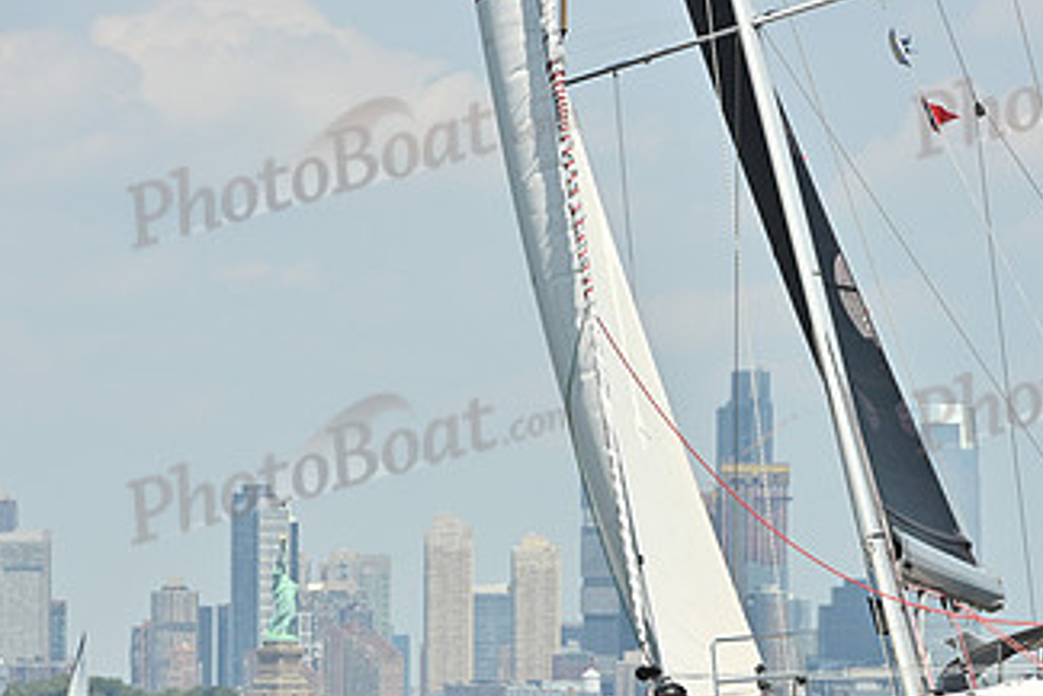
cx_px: 748
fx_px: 10347
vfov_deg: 3.9
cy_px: 582
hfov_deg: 5.8
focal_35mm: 357
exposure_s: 1/1250
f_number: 9
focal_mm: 200
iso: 320
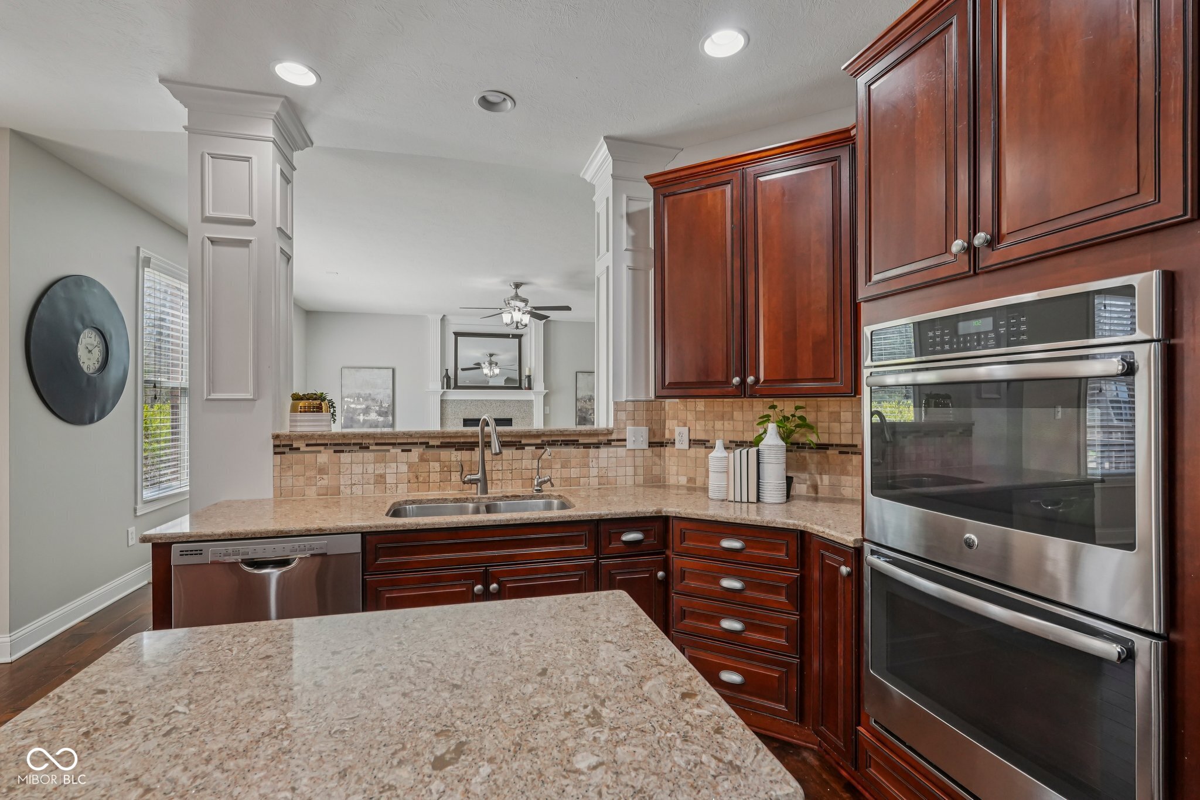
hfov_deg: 96.7
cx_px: 600
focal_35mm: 16
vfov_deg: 73.7
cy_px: 400
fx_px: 533
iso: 1000
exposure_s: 1/30
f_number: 8
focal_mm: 16
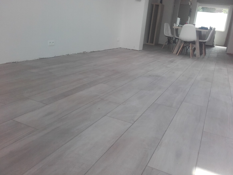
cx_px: 116
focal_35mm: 31
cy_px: 88
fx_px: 209
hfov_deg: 58.4
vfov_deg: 45.4
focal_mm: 3.31
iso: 50
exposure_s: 1/138
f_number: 2.2
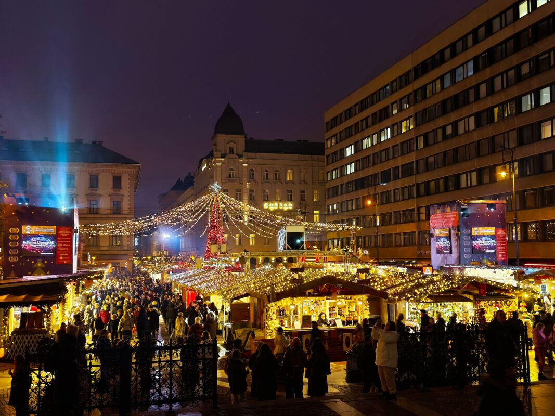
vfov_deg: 38.7
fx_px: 593
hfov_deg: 50.1
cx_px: 278
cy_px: 208
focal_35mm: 37
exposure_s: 1/25
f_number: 1.7
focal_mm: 5.35
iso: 1250
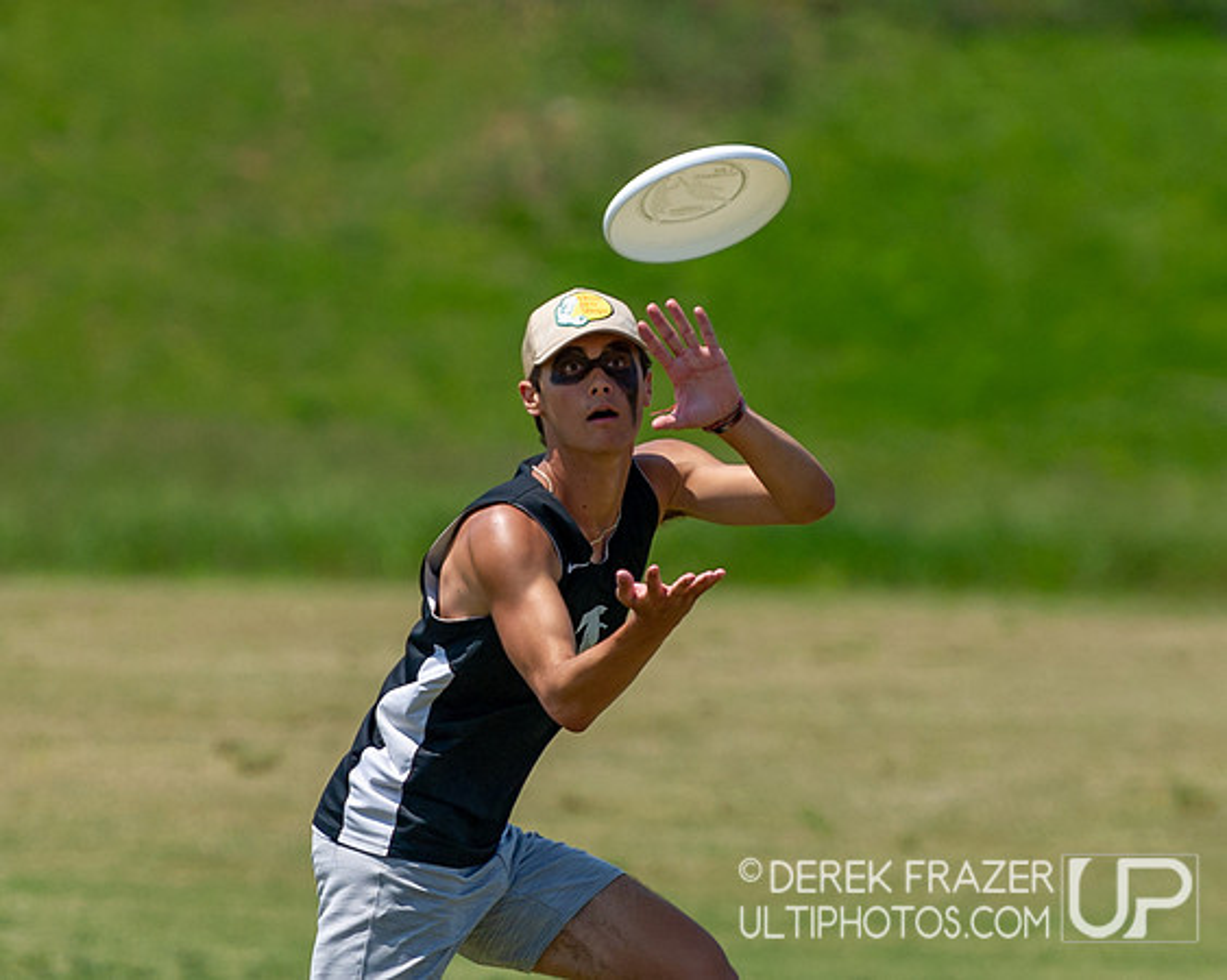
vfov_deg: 2.3
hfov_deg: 2.9
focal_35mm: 676
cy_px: 553
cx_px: 341
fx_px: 24546
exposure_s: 1/3200
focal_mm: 270
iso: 320
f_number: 4
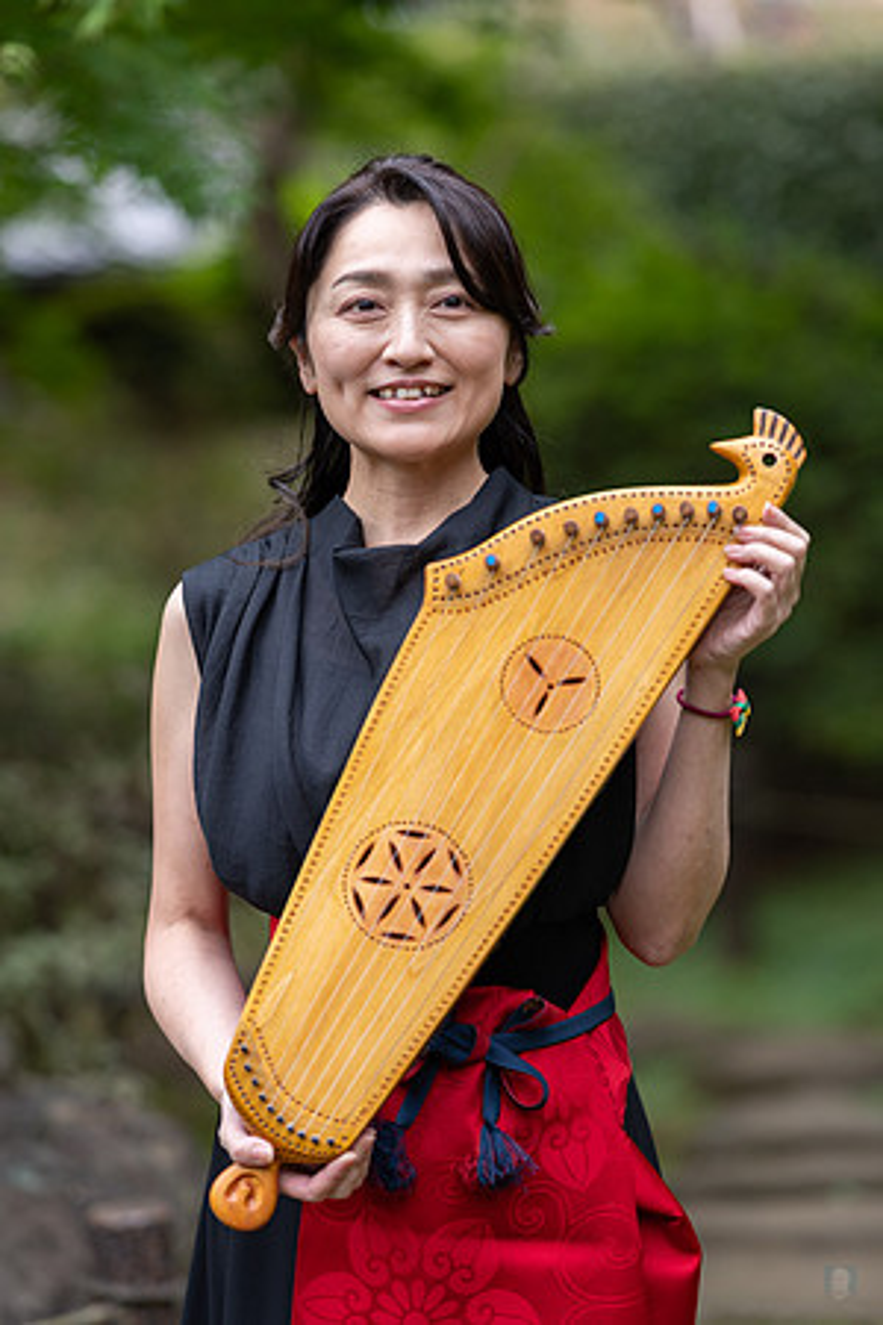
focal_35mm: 105
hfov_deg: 13.0
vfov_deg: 19.5
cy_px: 662
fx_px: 3863
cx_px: 442
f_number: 2.2
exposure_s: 1/250
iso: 140
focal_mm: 105
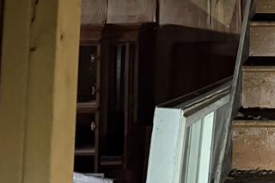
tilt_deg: +9.1
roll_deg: -0.4
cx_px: 308
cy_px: -56
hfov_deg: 23.7
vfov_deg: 16.1
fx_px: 611
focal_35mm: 80
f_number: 1.78
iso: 1000
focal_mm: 6.76
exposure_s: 1/28
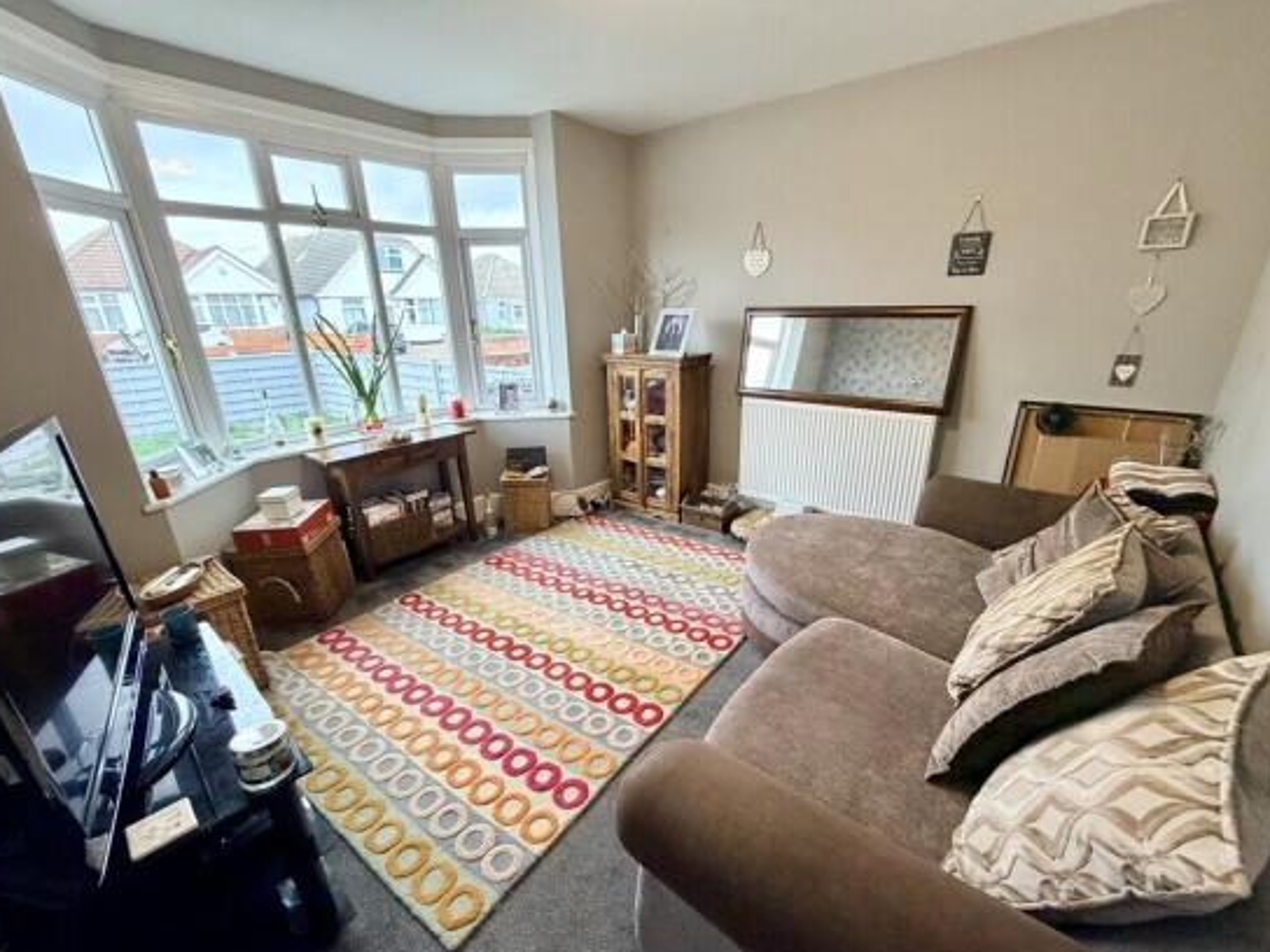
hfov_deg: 98.1
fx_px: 550
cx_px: 653
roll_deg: +2.0
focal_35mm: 15
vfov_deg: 81.6
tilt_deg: -20.2
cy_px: 508
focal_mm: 2.22
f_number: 2.2
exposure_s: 1/121
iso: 320
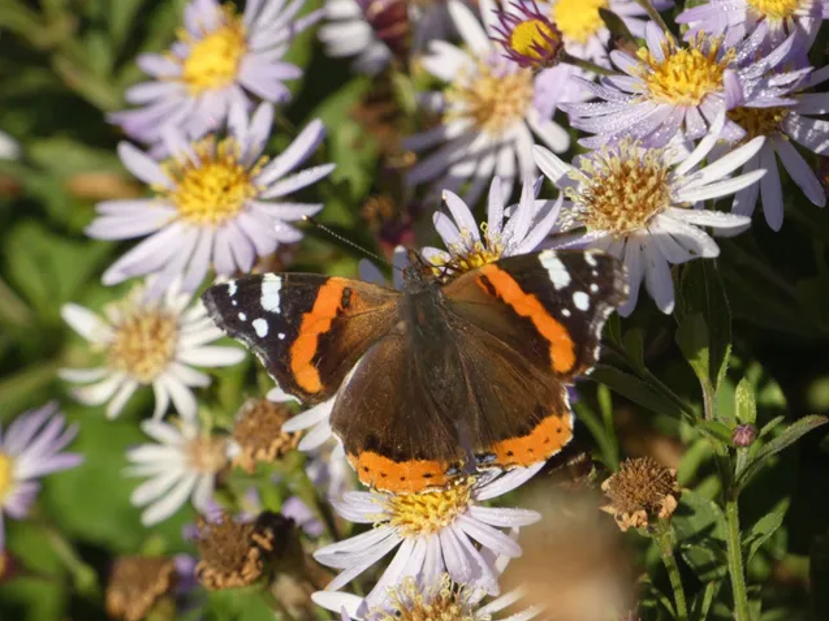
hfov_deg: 3.5
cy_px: 310
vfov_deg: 2.6
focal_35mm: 569
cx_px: 415
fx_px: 13619
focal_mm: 101.4
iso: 80
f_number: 5.6
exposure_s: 1/160
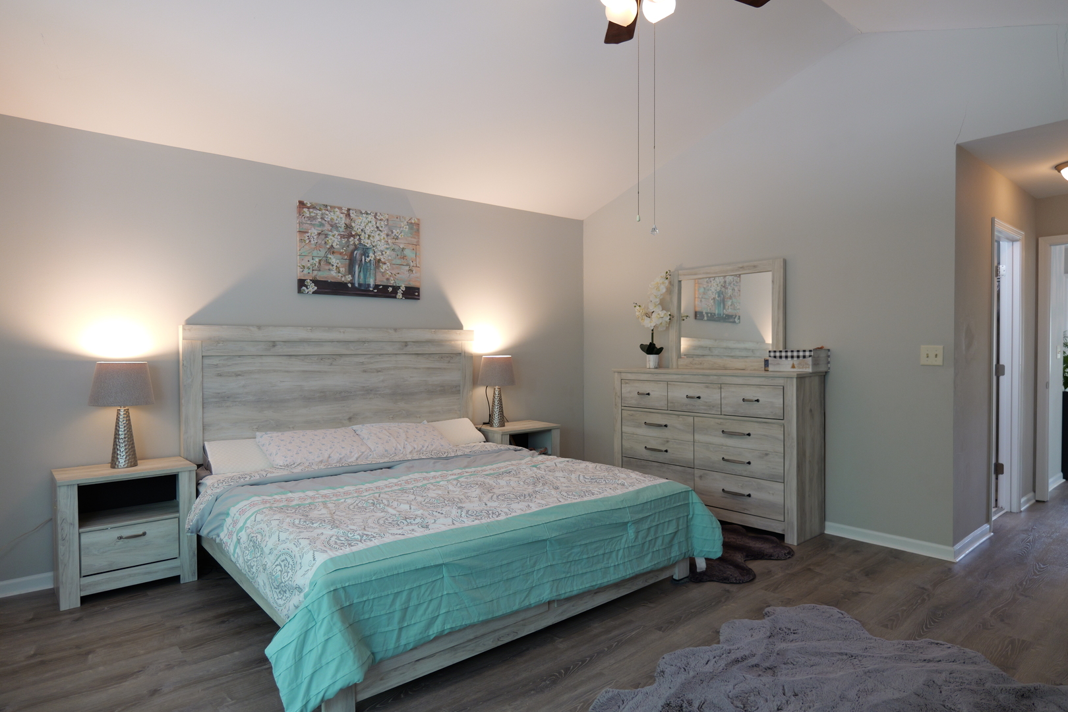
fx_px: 593
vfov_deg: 61.9
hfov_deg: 84.0
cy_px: 356
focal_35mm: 20
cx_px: 534
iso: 1000
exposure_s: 1/60
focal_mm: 20
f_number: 3.5
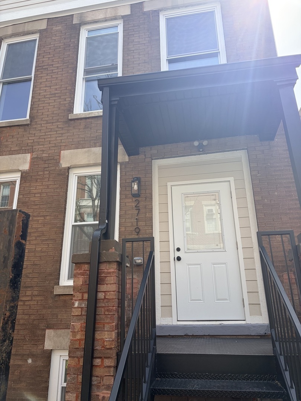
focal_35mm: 26
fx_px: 301
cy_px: 200
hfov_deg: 53.1
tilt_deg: +22.2
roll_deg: +1.7
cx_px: 150
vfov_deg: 67.3
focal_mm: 5.96
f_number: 1.6
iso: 50
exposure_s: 1/1263
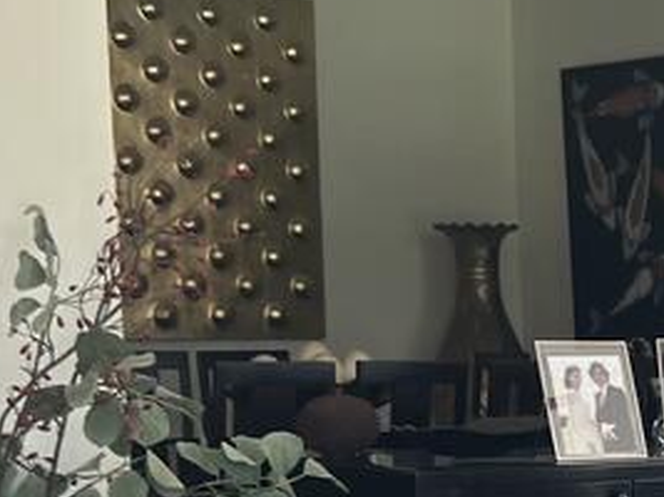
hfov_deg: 15.5
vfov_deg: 12.3
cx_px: 992
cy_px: 641
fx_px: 2243
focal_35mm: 117
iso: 50
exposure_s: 1/121
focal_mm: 5.7
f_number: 1.5
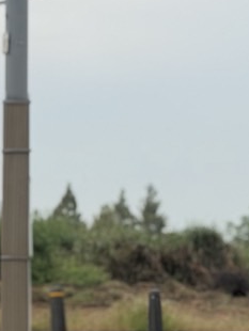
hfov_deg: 7.4
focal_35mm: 198
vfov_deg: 10.0
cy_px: 130
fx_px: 1896
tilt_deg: +4.5
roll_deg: -0.2
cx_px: -145
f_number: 1.78
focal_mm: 6.76
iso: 64
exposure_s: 1/2088
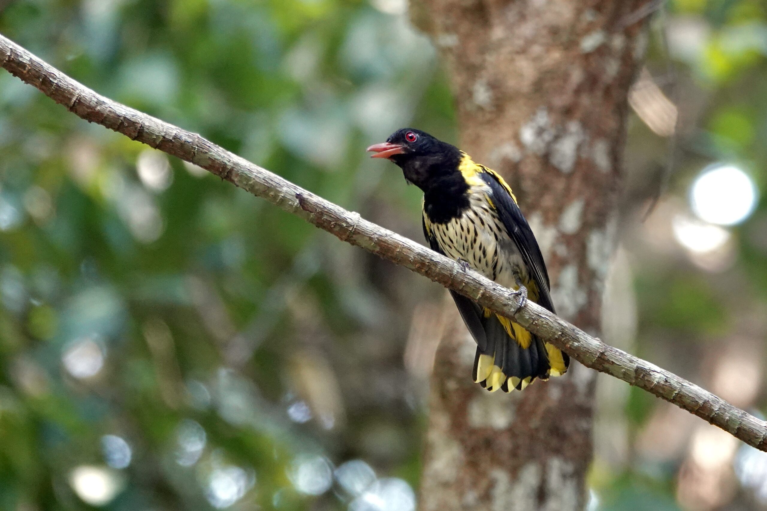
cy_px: 256
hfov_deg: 3.4
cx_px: 384
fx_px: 12783
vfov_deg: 2.3
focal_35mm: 600
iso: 800
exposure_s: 1/200
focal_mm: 220
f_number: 4
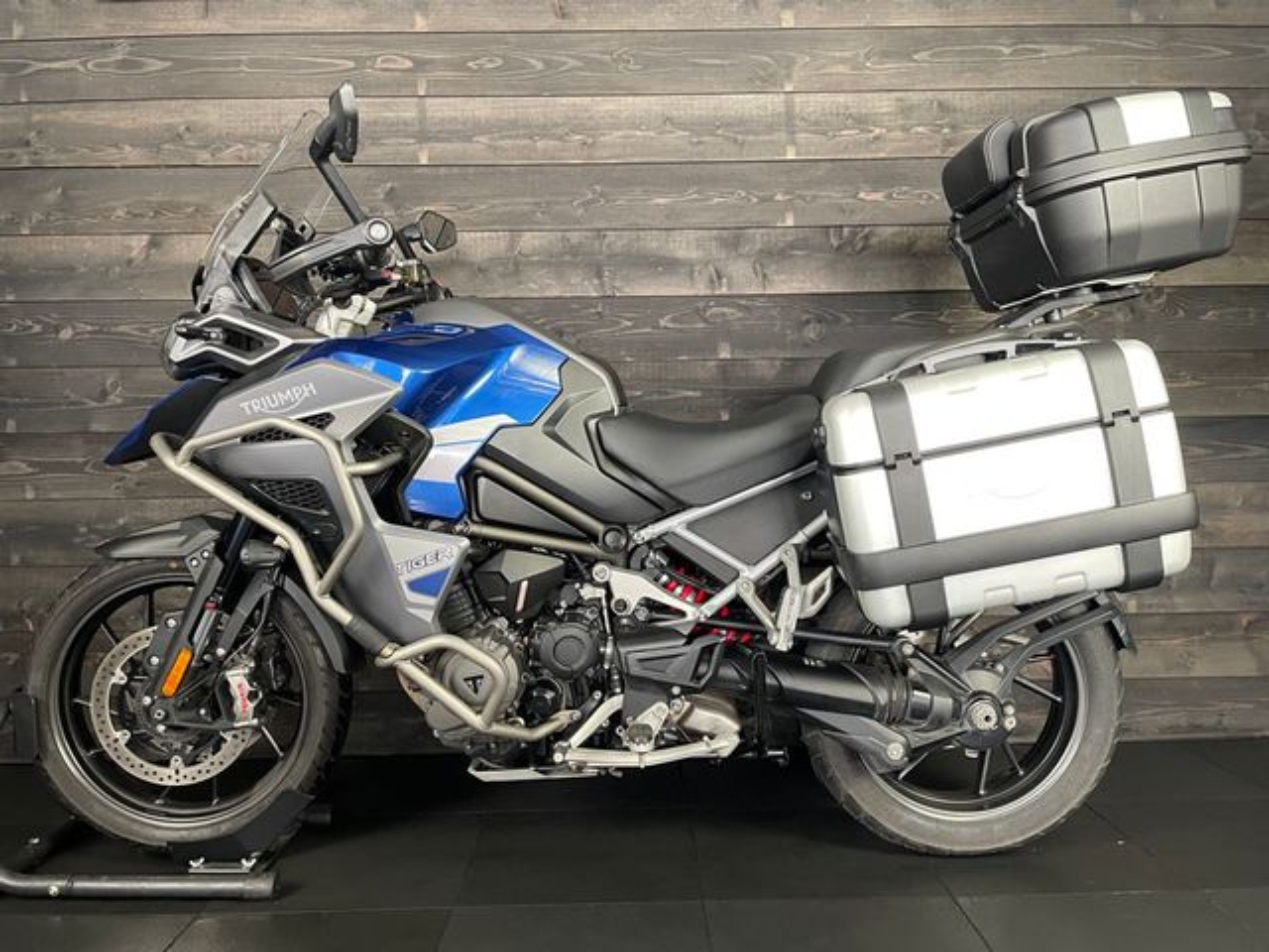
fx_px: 953
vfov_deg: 53.1
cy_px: 476
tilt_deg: -1.1
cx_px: 634
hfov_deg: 67.3
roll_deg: +1.1
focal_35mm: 26
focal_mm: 4.2
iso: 200
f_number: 1.6
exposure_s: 1/50
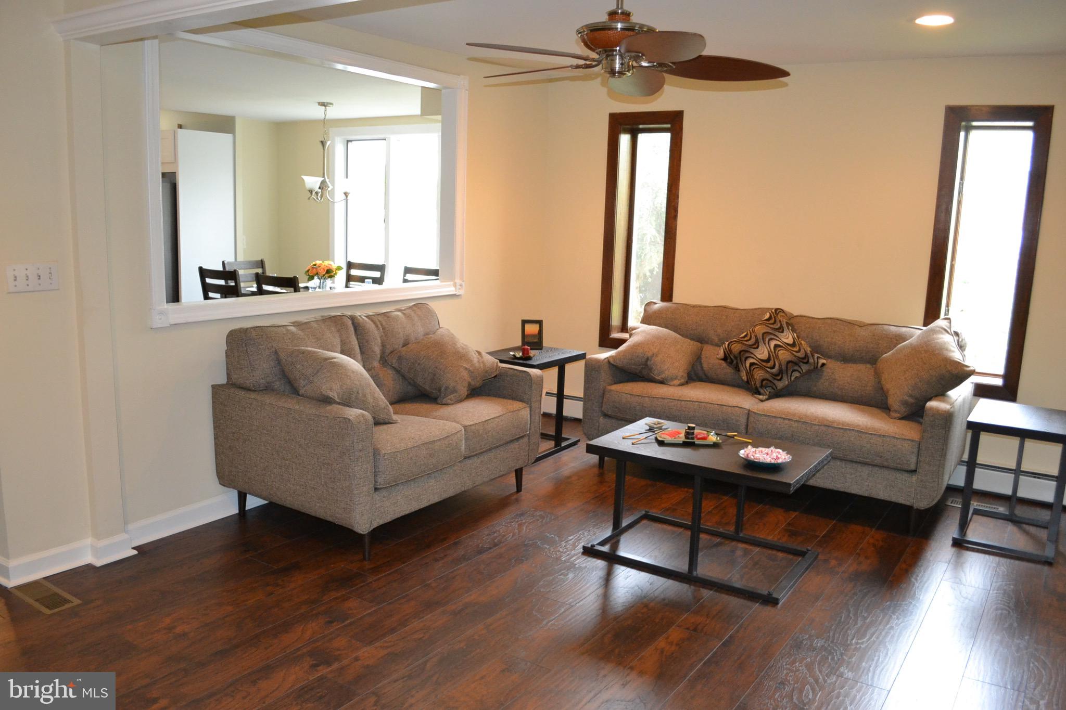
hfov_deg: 67.4
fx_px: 799
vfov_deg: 47.9
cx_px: 533
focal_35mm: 27
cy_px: 355
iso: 1600
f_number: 3.5
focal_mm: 18
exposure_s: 1/60
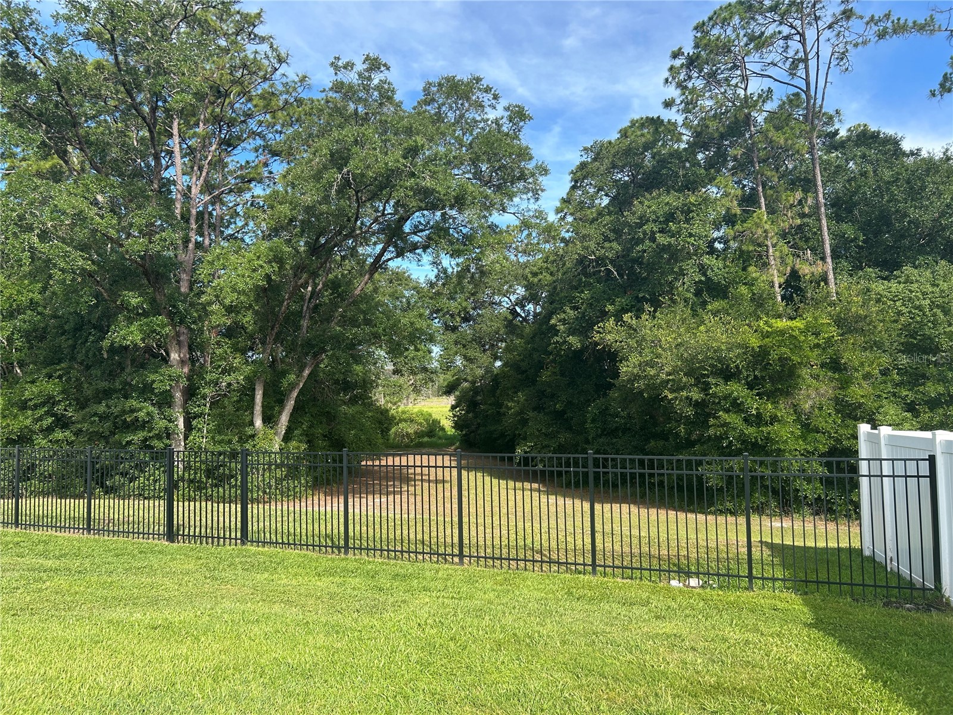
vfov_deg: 53.1
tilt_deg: +1.0
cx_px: 476
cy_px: 358
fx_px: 716
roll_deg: +1.1
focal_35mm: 26
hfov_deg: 67.3
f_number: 1.5
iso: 50
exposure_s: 1/1412
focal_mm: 5.7
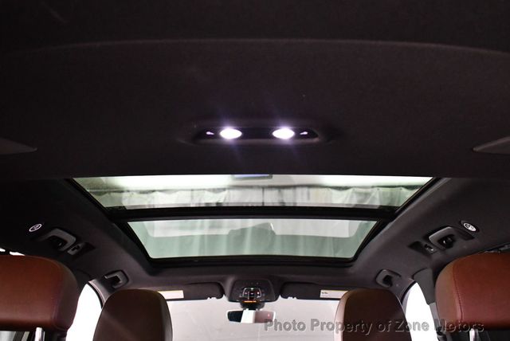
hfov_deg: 53.1
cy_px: 170
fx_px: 510
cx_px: 255
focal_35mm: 36
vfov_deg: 36.9
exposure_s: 1/60
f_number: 3.5
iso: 5000
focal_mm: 18
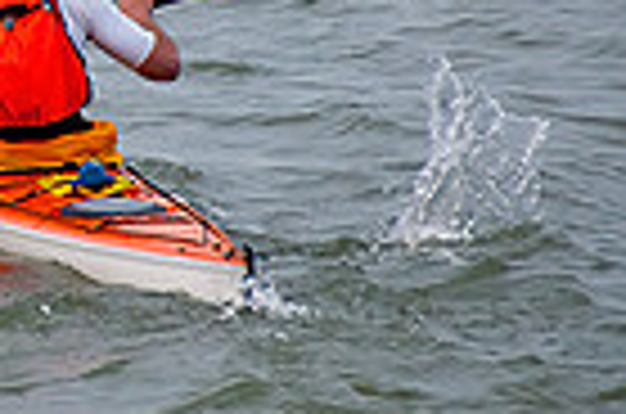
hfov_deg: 1.6
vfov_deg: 1.1
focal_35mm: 1255
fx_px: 21773
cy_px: -263
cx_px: -473
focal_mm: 200
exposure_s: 1/250
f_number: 5.6
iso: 800
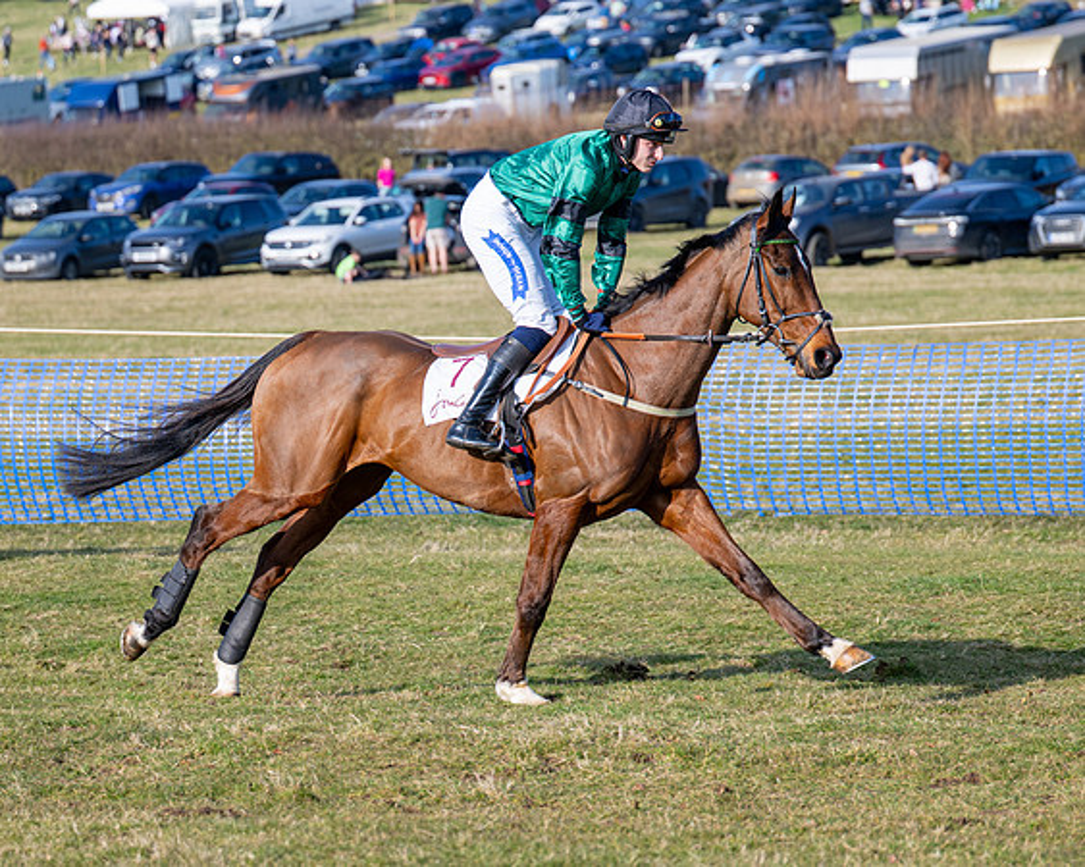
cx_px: 440
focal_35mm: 161
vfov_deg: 9.6
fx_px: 5182
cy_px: 469
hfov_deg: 11.9
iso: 100
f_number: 2.8
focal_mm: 88
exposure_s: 1/1600
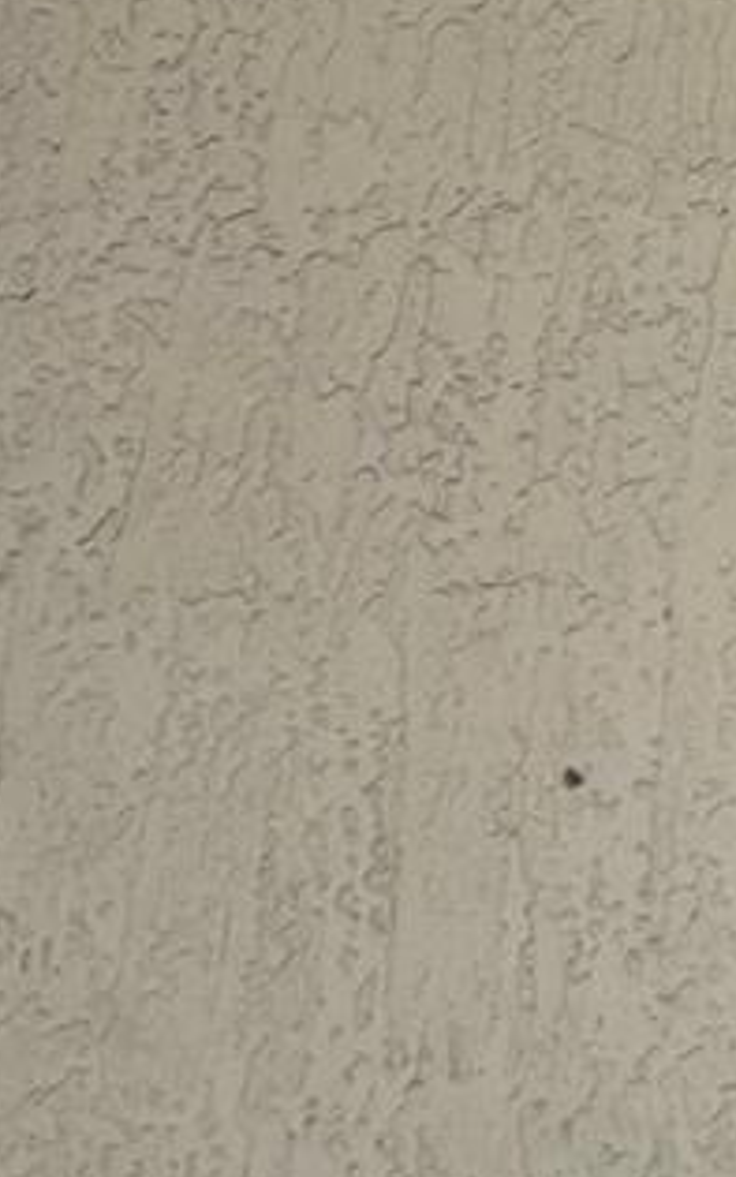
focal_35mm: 105
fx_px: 3368
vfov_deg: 18.4
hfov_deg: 11.2
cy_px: -385
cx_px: 1532
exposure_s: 1/120
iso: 64
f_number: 1.6
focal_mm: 4.2
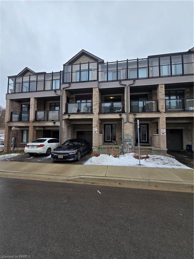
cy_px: 130
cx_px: 97
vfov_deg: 106.2
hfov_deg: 89.9
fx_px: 97
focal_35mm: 13
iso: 50
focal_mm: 2.2
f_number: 2.2
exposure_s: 1/594
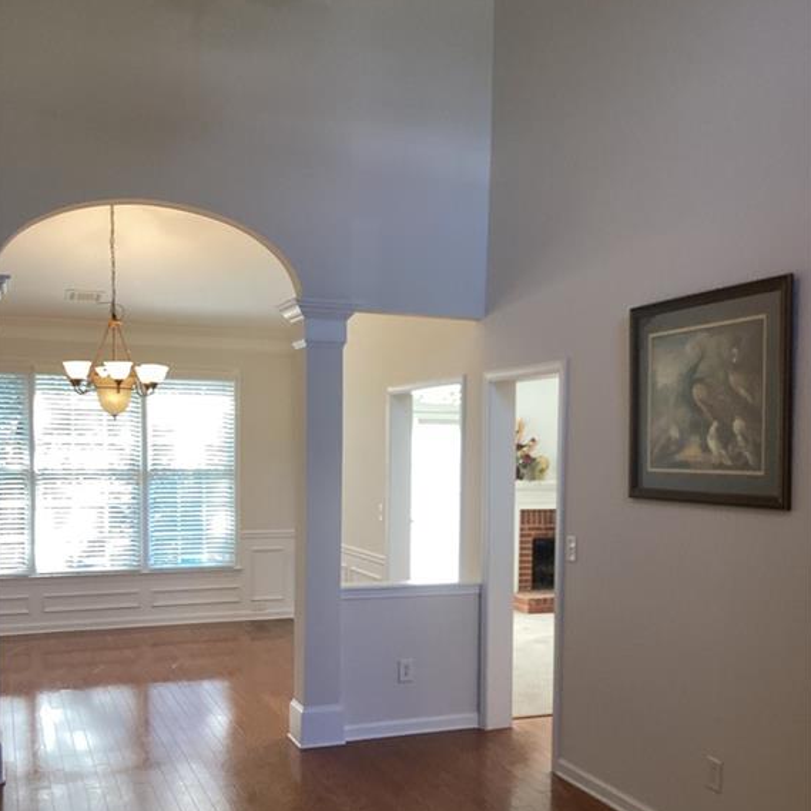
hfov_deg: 44.9
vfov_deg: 44.5
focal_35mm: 37
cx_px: 405
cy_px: 509
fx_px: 981
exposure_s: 1/60
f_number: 2.4
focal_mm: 3.3
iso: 80
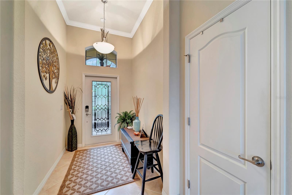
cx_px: 146
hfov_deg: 104.3
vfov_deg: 81.1
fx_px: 113
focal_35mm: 14
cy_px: 98
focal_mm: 14
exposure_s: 3.2
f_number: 9
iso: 250
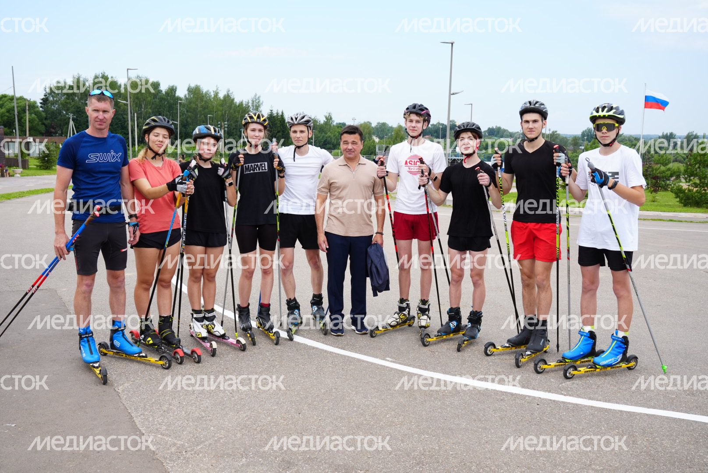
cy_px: 236
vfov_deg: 40.0
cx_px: 354
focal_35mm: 33
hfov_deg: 57.2
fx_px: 649
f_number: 6.3
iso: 500
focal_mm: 33
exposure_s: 1/640
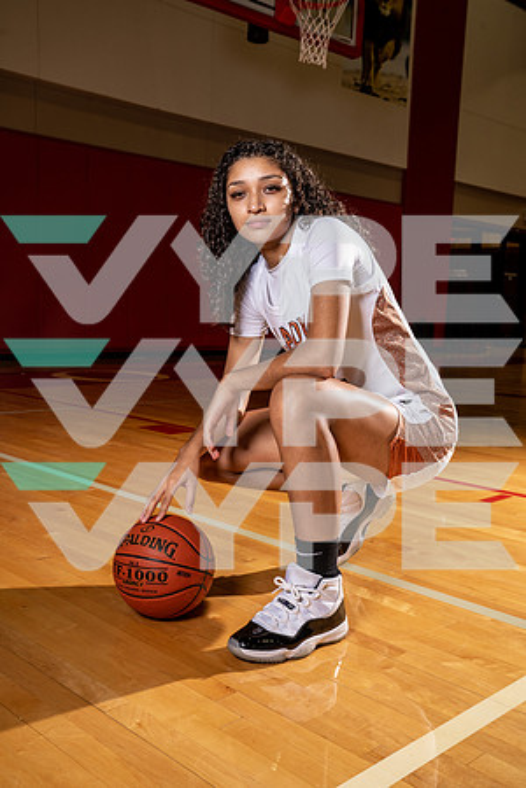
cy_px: 394
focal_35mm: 38
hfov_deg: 35.1
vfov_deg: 50.7
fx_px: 833
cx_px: 263
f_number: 8
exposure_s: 1/250
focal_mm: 38
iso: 800
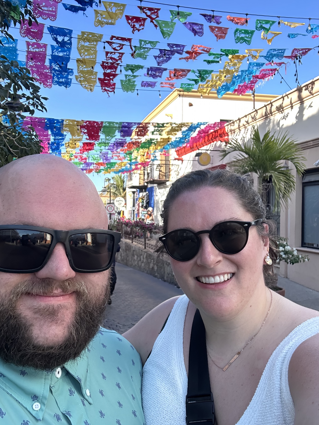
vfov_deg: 60.0
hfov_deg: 46.8
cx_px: 160
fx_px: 369
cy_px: 212
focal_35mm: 30
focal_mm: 2.69
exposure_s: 1/172
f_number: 1.9
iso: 40
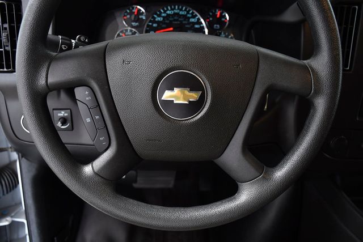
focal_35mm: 33
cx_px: 182
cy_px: 121
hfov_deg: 57.2
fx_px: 333
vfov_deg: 40.0
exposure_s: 1/60
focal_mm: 22
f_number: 4
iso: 640
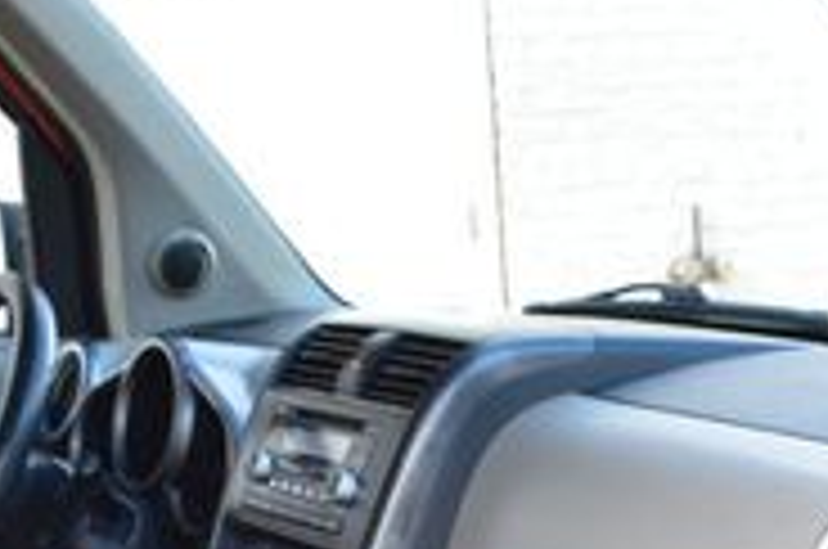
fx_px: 2158
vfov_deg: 13.8
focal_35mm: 94
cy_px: 778
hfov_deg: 20.8
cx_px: 882
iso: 560
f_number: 5.6
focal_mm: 18
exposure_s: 1/125
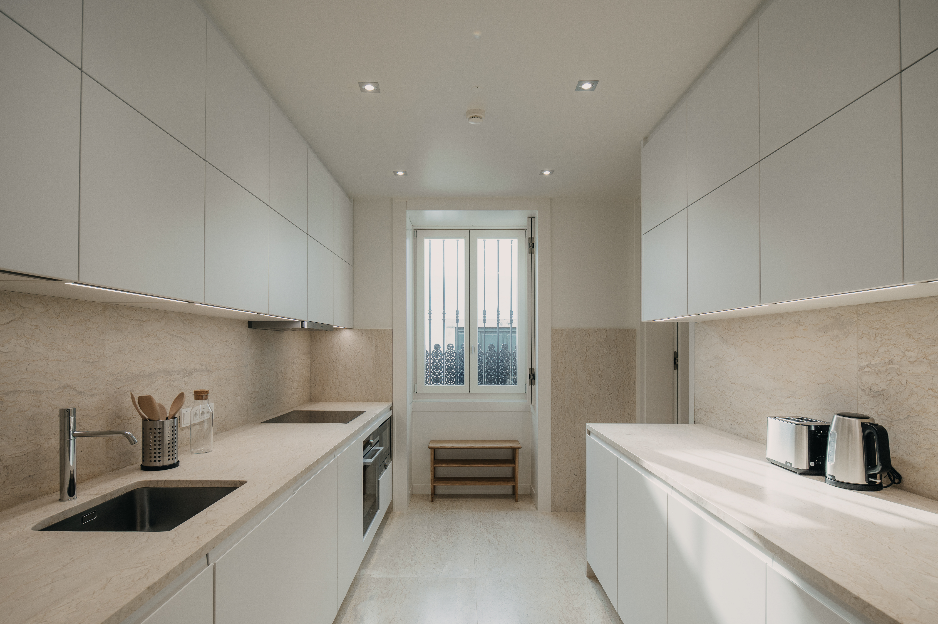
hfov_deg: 86.9
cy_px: 312
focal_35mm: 19
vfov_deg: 64.5
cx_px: 469
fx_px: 495
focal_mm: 19
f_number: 8
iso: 200
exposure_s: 1/40
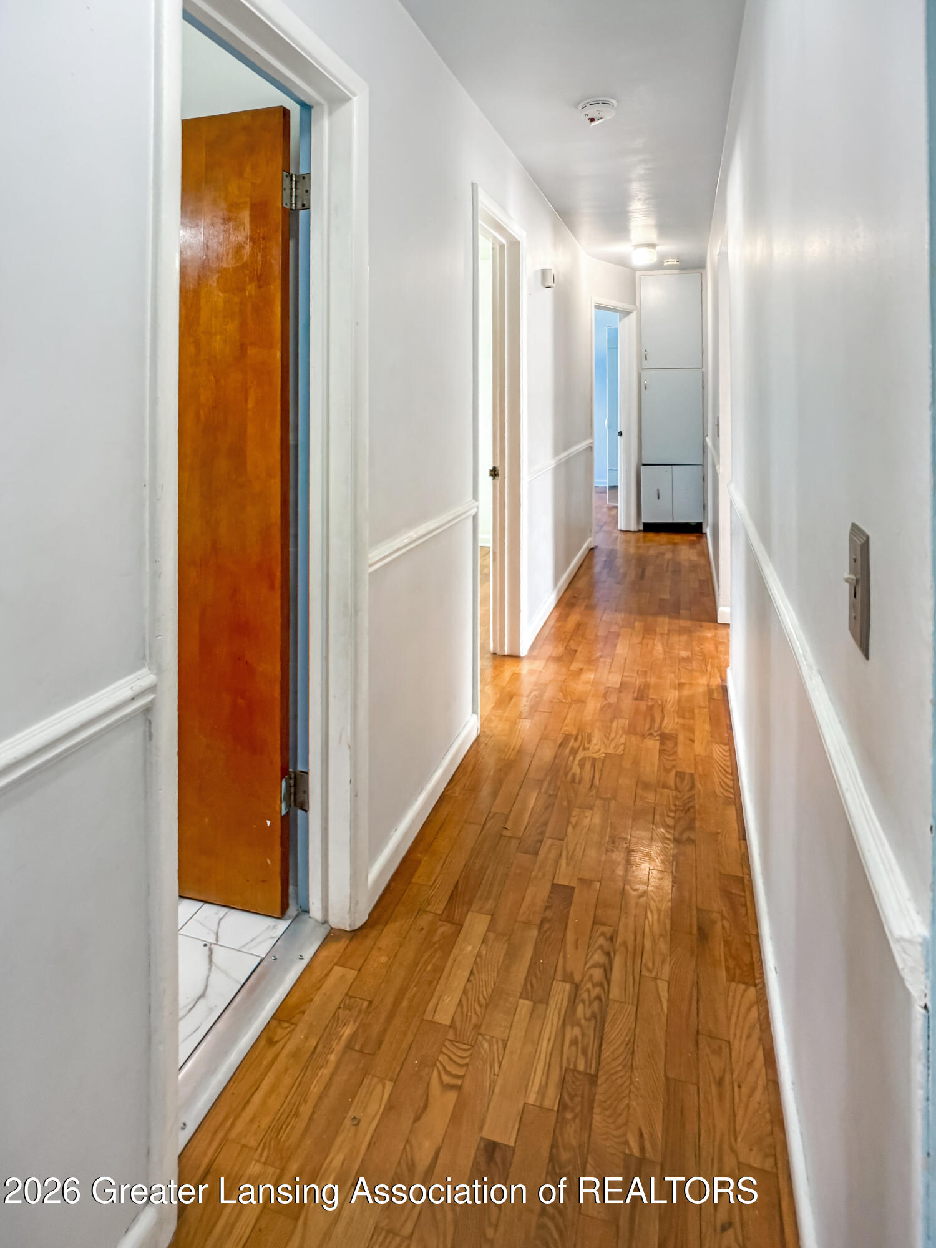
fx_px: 937
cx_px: 468
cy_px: 624
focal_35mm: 26
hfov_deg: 53.1
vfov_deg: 67.3
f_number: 1.6
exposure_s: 1/60
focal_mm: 5.96
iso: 100
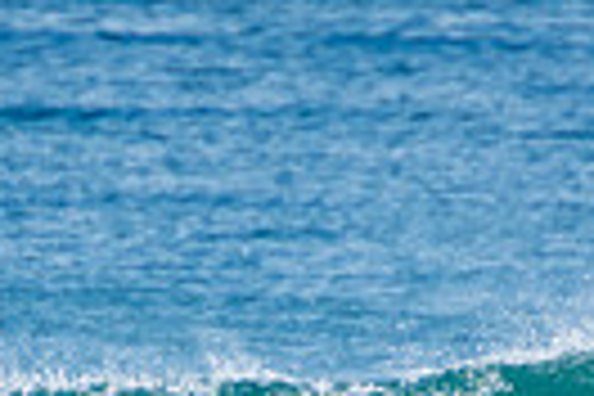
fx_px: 43425
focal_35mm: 2632
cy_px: 749
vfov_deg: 0.5
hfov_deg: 0.8
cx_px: 140
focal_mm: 400
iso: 280
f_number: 5.6
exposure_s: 1/1250
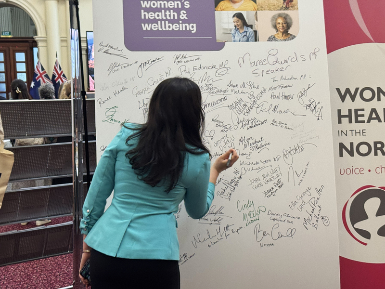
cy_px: 144
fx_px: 534
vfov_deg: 30.3
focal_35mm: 48
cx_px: 192
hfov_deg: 39.7
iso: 125
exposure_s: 1/50
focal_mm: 6.76
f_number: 1.78
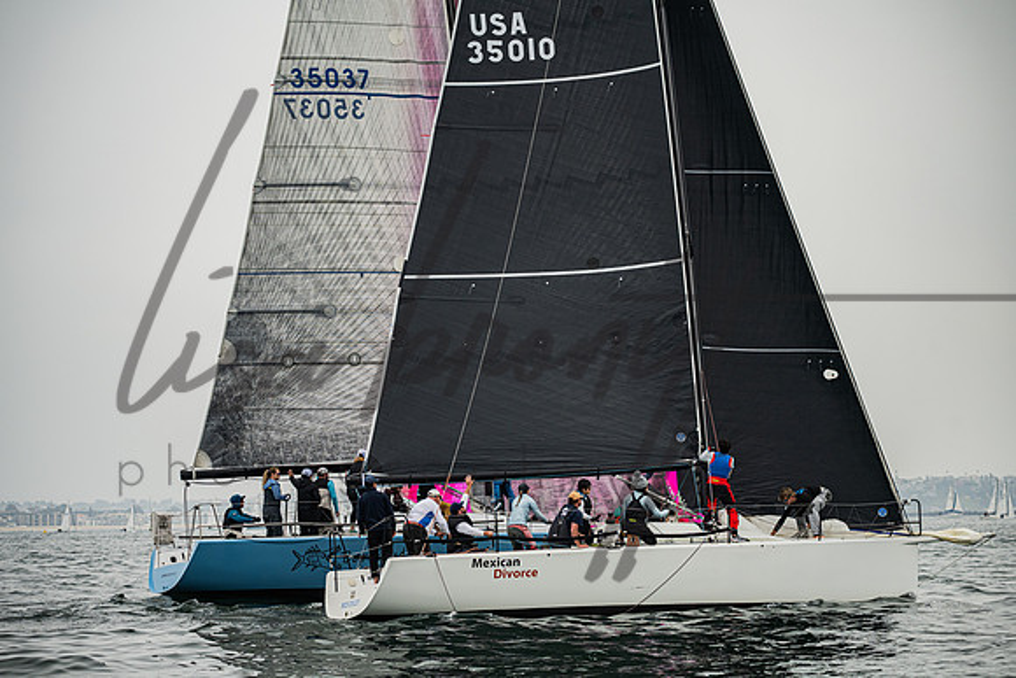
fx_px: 2964
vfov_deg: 13.0
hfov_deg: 19.5
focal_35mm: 105
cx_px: 508
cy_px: 339
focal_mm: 105
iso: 500
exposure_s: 1/4000
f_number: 4.5
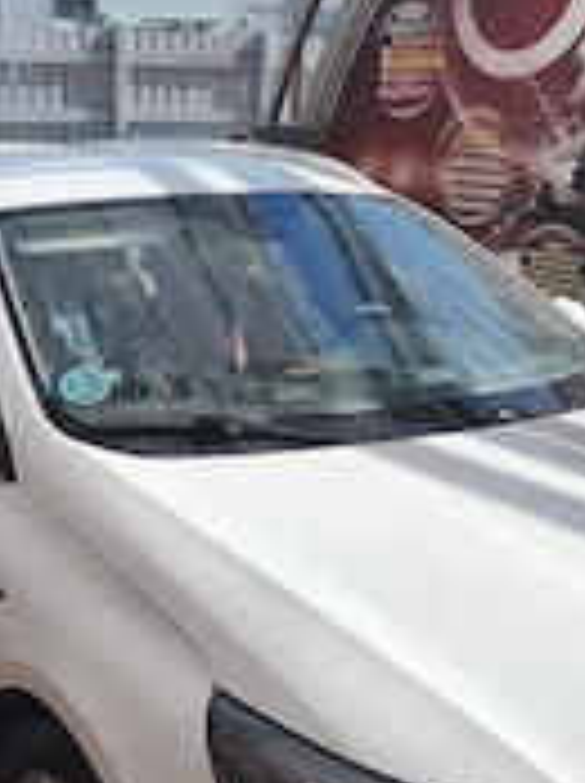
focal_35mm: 53
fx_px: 1197
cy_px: 518
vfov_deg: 35.9
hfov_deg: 27.0
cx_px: 130
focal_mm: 6.14
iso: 50
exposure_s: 1/1346
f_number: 1.65
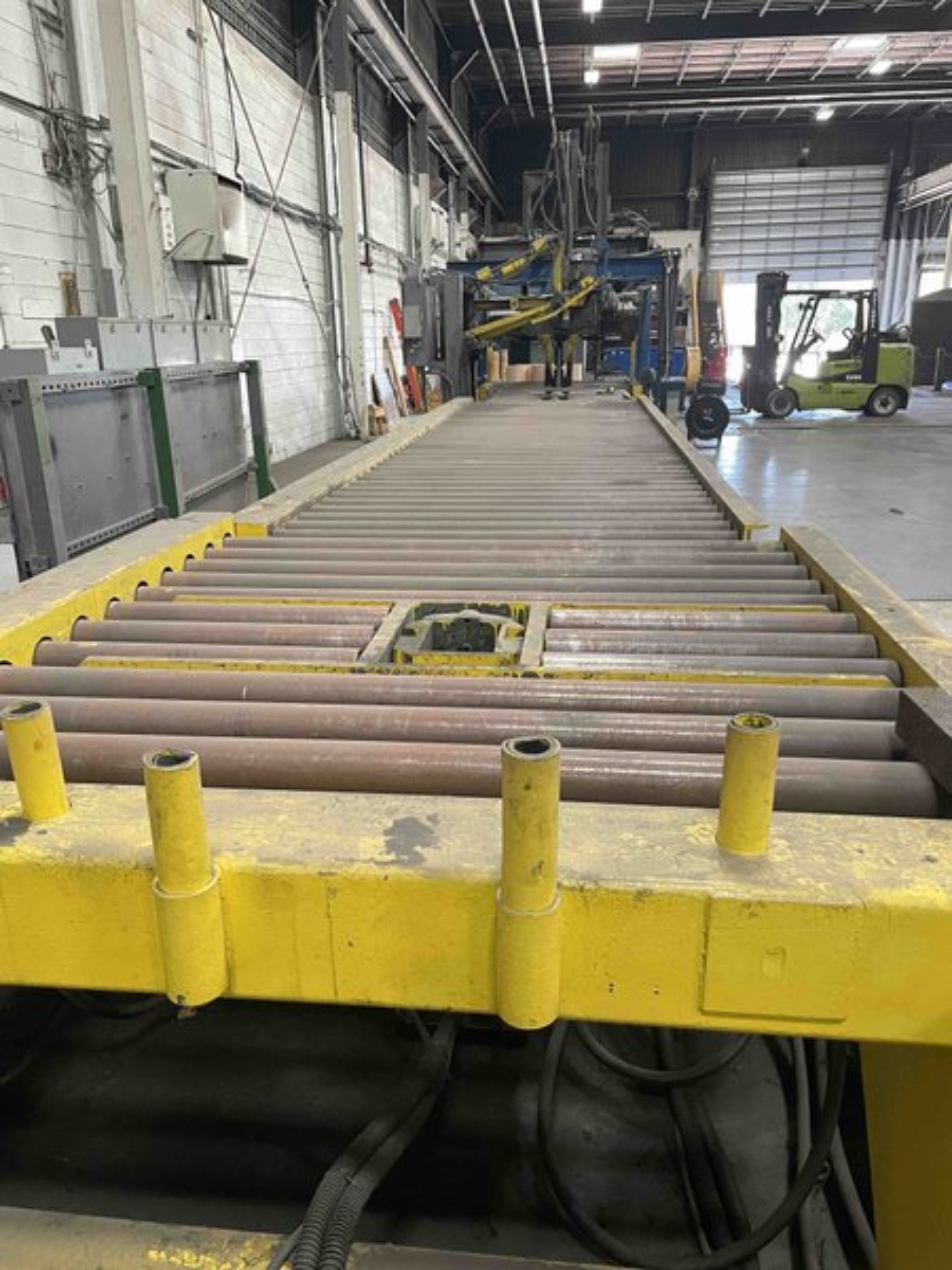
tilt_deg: -17.6
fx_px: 953
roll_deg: +2.0
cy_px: 635
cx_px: 476
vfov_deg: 67.3
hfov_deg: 53.1
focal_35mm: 26
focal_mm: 4.2
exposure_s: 1/60
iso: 250
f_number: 1.6
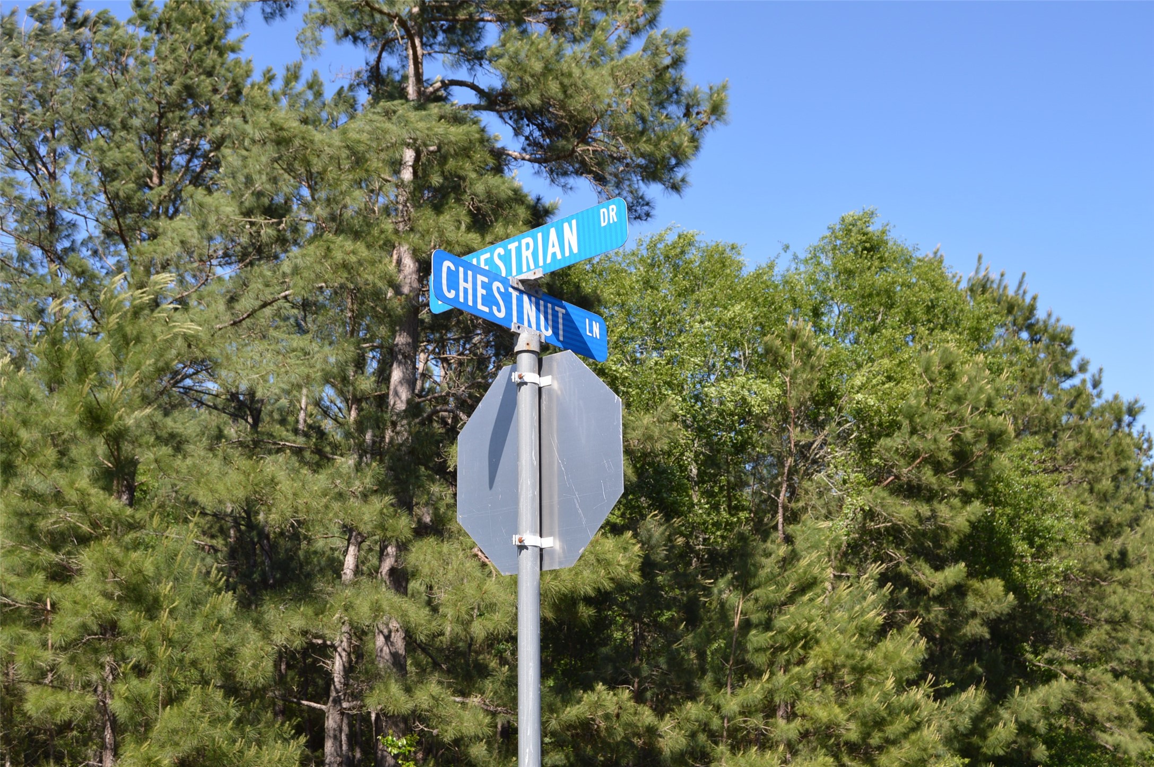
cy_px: 384
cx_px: 577
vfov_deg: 31.8
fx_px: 1345
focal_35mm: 42
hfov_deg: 46.4
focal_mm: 28
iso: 100
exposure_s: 1/200
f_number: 7.1
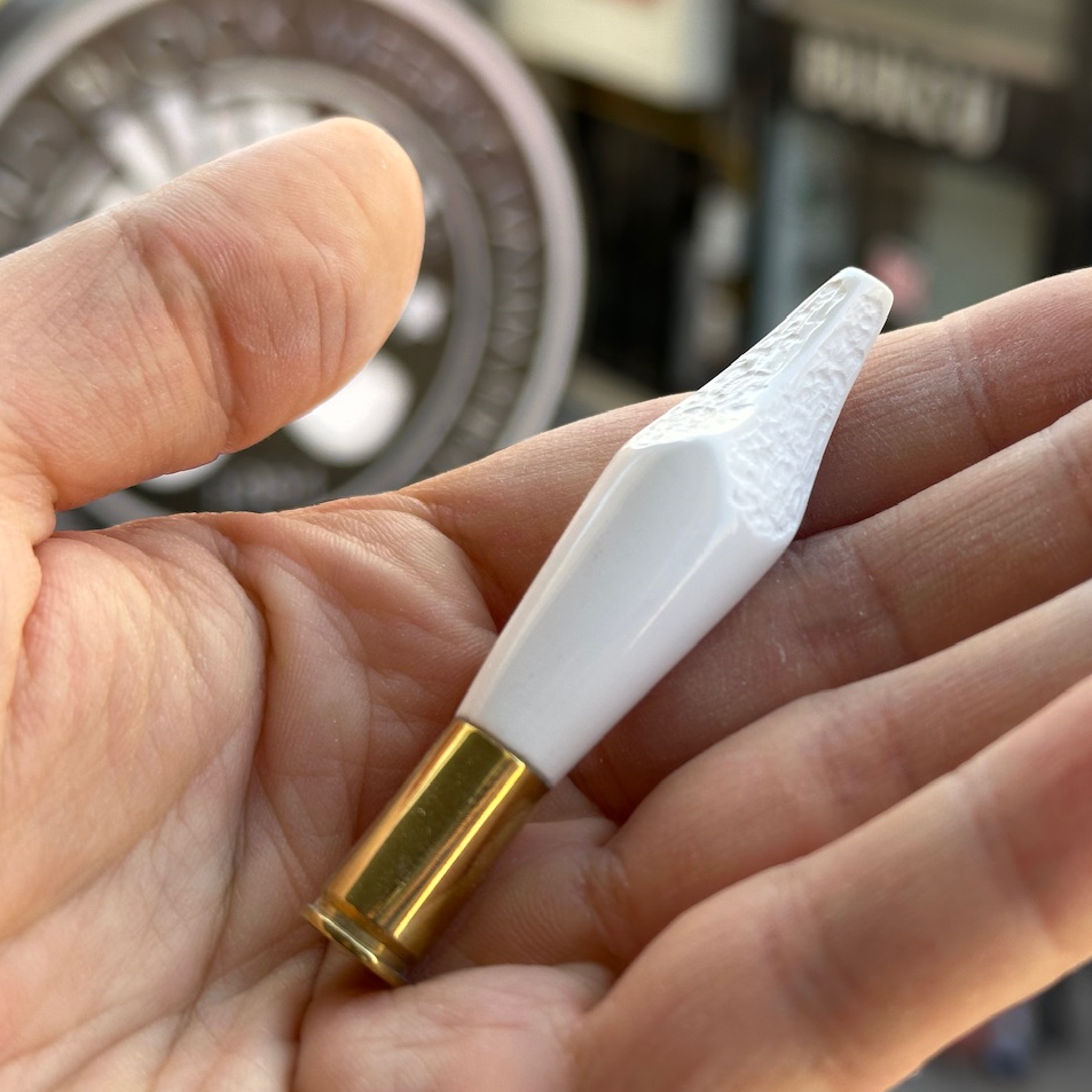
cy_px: 547
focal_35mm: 57
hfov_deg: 29.9
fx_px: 2034
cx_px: 721
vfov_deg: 30.0
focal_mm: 6.86
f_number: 1.78
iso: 64
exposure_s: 1/334
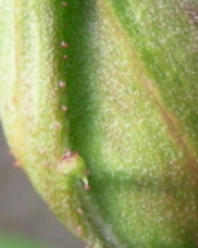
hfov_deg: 7.0
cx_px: 270
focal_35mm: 220
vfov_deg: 8.8
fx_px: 1612
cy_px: 53
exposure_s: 1/31.7
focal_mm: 6.3
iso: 50
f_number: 3.5
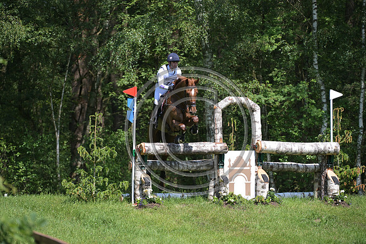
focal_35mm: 240
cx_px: 183
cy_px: 122
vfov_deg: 5.7
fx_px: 2440
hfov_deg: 8.6
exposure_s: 1/1250
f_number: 5
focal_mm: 240
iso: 320
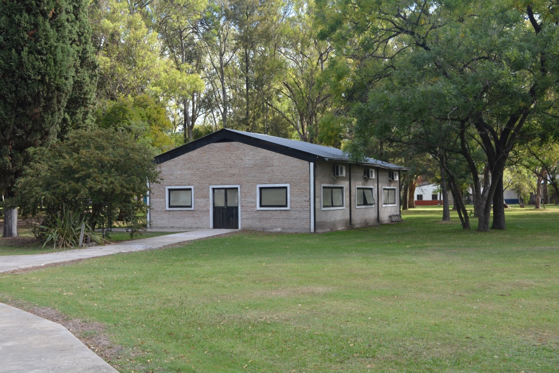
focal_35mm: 42
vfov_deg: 31.9
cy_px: 186
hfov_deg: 46.4
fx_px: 652
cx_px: 280
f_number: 6.3
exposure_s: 1/160
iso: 200
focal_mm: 28
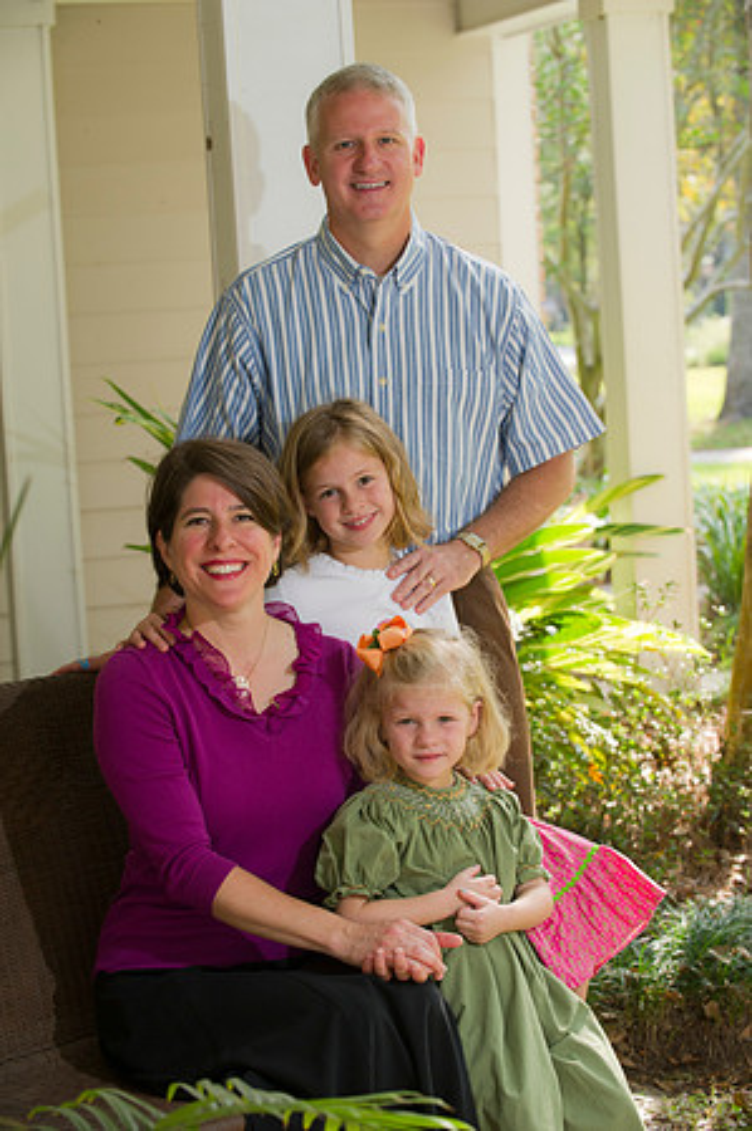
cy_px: 566
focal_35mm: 82
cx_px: 376
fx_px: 2575
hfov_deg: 16.6
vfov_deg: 24.8
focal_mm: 82
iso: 320
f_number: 5
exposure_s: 1/160
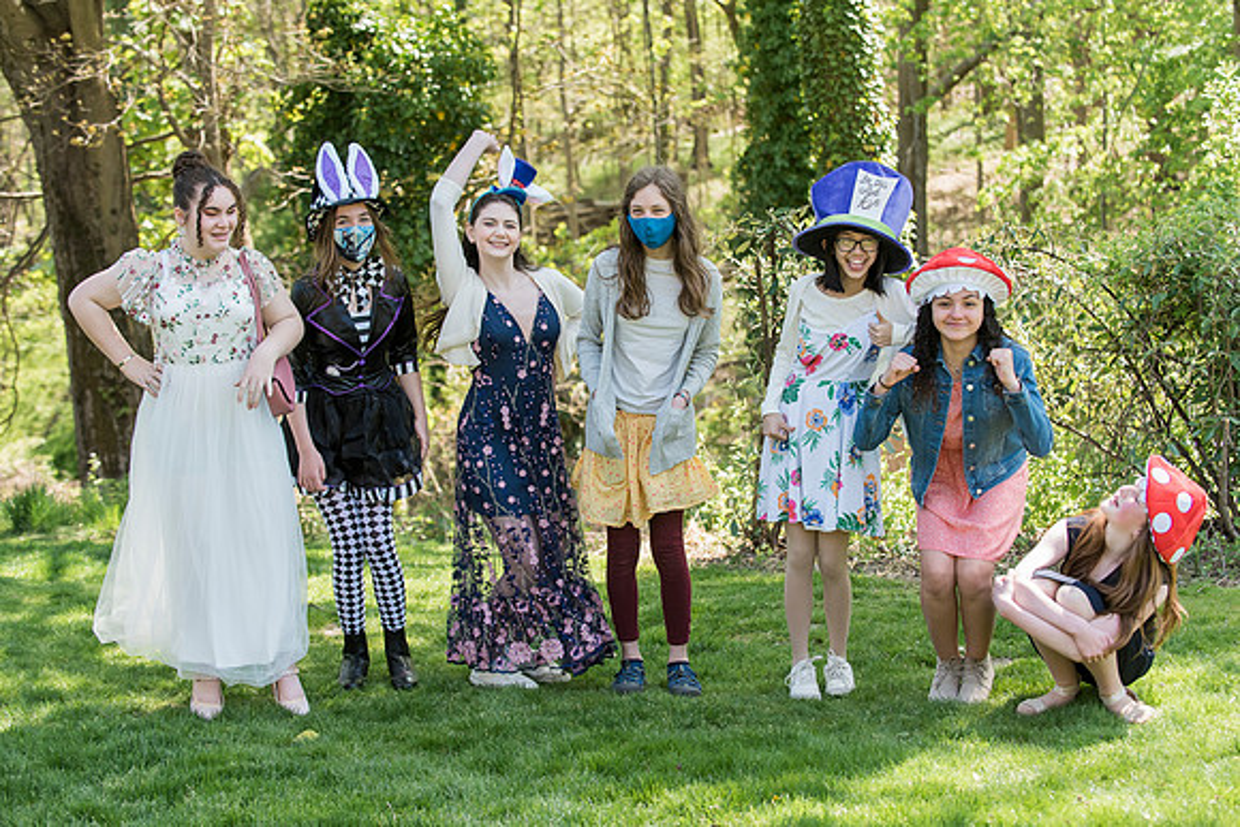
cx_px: 620
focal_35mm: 70
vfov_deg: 19.5
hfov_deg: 28.8
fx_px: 2412
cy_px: 414
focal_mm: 70
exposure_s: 1/1000
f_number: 4
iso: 800
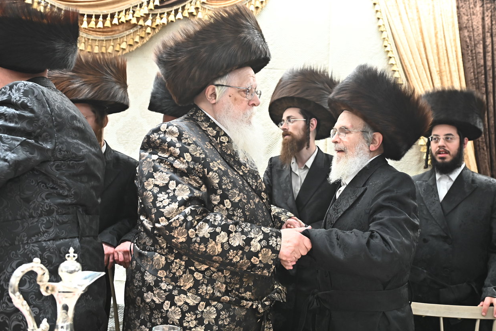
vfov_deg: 36.9
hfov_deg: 53.0
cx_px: 274
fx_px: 496
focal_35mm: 36
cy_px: 156
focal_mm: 32
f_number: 4
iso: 2000
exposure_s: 1/200
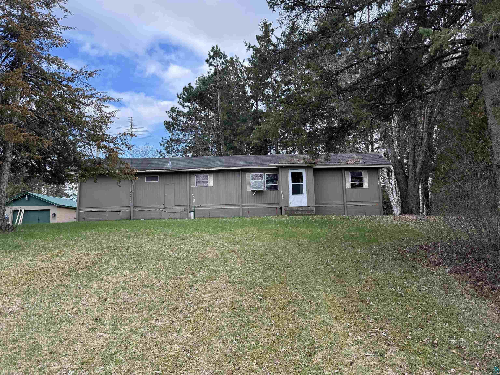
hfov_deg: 71.6
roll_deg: +0.9
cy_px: 188
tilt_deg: +6.9
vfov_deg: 56.8
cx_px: 250
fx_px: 347
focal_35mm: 24
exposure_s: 1/822
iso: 100
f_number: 1.78
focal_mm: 6.76
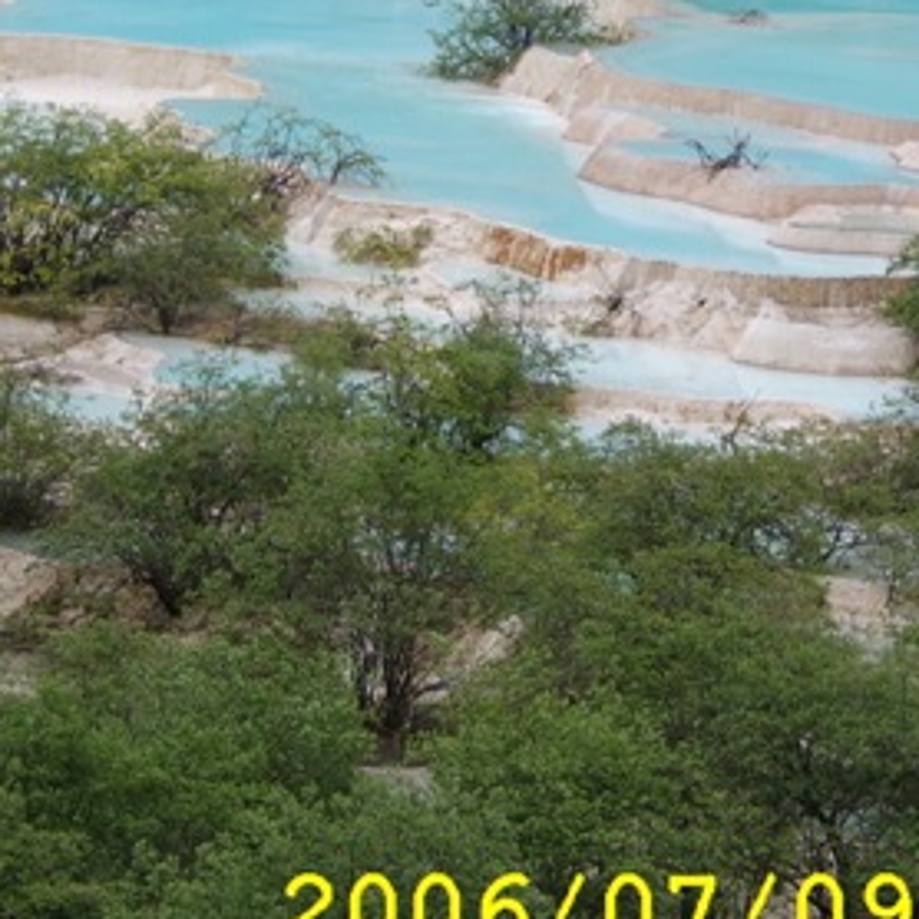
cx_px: 337
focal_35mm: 161
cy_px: 245
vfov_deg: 10.8
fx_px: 4836
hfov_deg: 10.8
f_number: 4.9
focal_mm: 20.6
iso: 50
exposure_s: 1/162
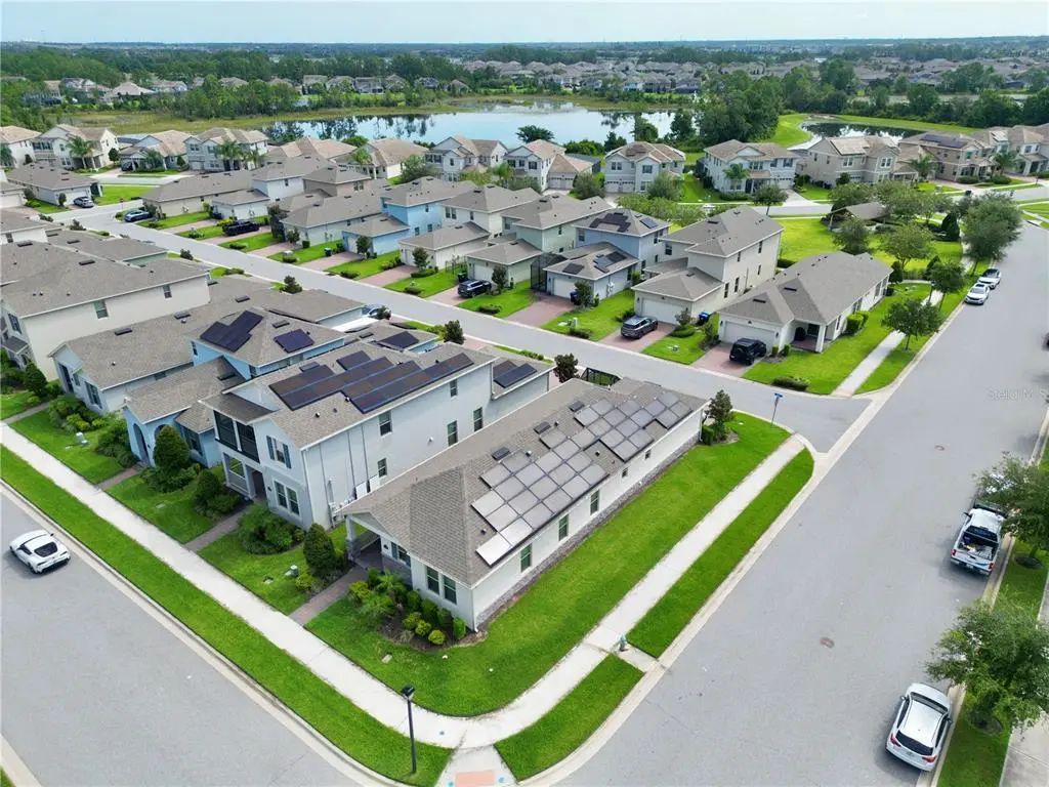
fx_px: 727
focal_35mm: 24
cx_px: 524
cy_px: 394
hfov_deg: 71.6
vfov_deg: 56.8
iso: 150
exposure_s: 1/2500
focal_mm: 6.72
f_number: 1.7
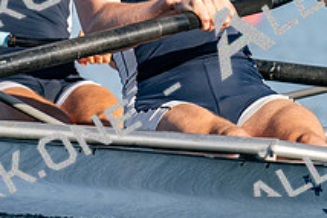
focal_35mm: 1083
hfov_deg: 1.9
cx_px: 83
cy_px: -65
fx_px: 9844
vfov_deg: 1.3
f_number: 4.5
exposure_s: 1/2500
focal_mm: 400
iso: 320
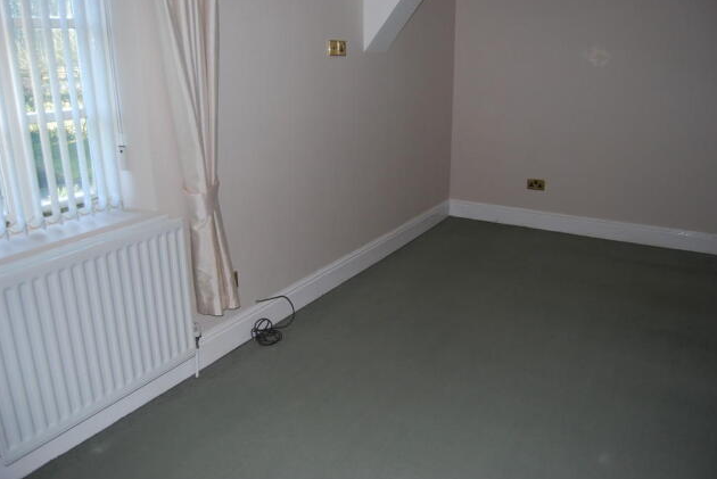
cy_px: 235
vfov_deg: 46.5
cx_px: 367
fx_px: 558
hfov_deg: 65.4
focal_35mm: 28
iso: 200
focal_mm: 18
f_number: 3.5
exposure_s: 1/60
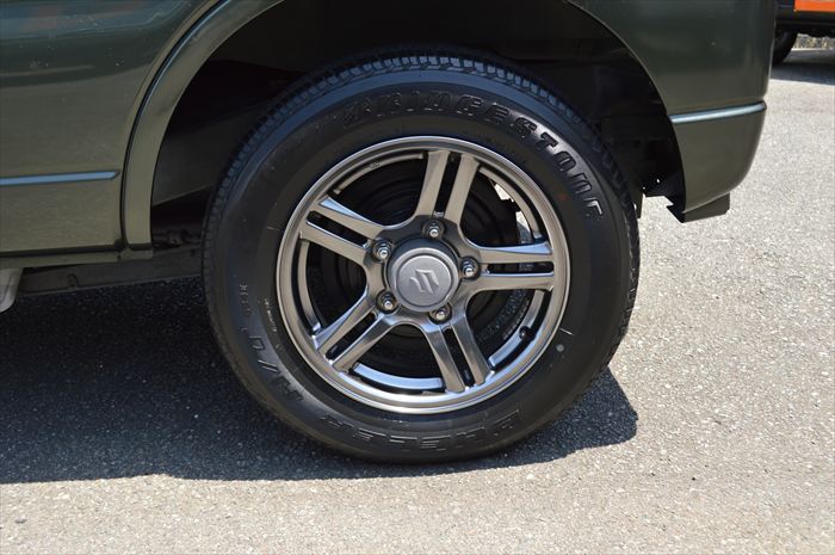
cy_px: 278
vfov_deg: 34.1
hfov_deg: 49.6
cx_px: 418
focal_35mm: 39
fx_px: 904
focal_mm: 26
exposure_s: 1/125
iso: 100
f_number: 5.6
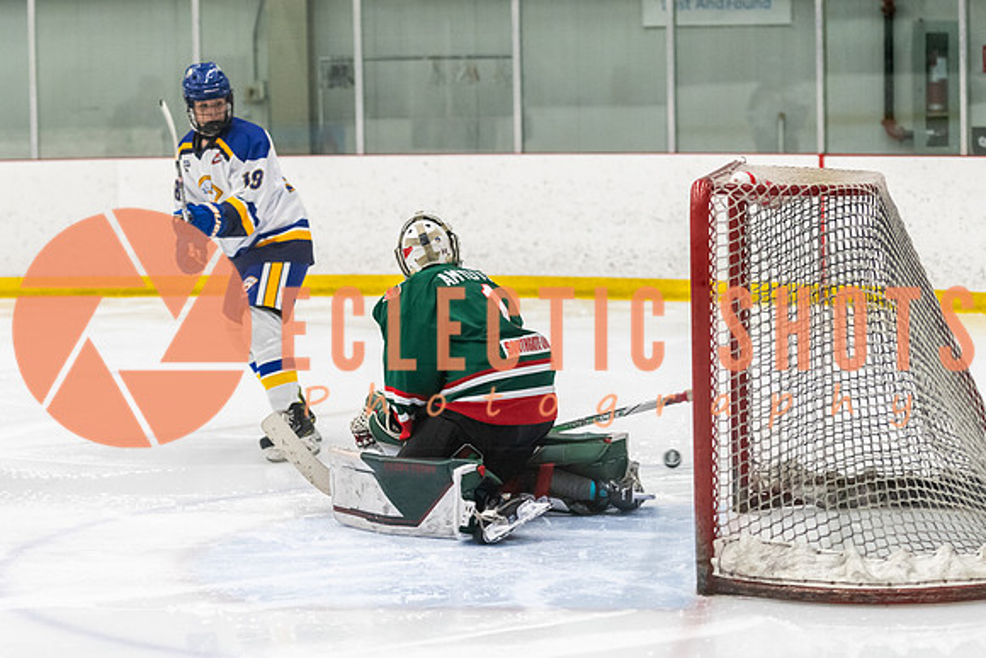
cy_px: 359
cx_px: 443
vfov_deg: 11.2
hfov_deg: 16.6
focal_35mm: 123
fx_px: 3369
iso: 4000
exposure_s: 1/800
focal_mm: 90
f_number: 2.8
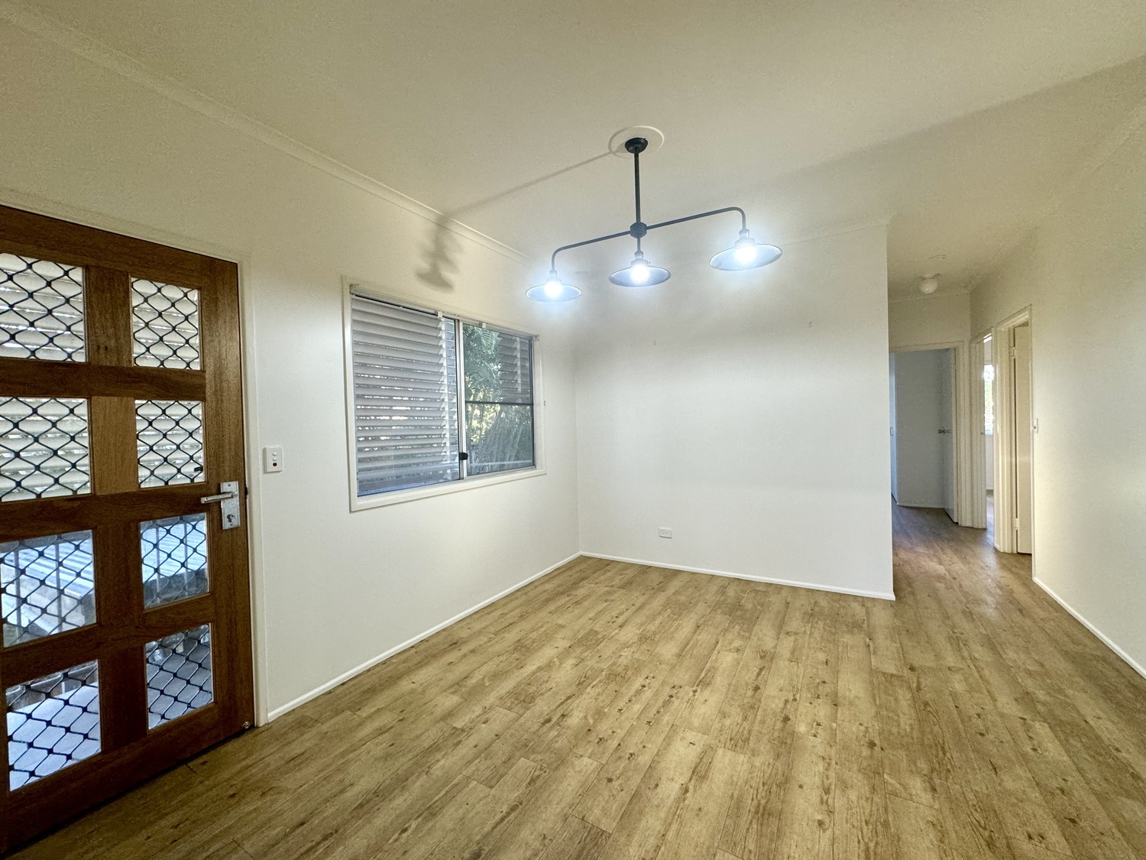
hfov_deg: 102.1
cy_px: 430
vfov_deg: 85.7
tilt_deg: -1.0
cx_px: 573
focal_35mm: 14
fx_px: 463
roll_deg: +2.2
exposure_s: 1/99
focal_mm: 2.22
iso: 200
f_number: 2.2
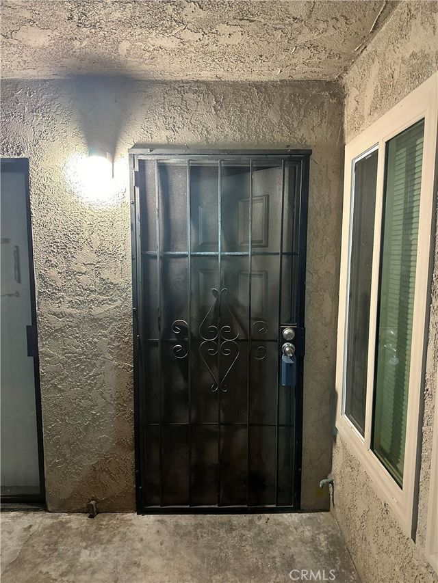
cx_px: 219
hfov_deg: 56.8
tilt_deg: -6.6
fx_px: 405
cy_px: 292
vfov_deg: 71.6
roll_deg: +0.8
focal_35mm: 24
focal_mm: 6.86
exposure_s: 1/40
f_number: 1.78
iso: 640
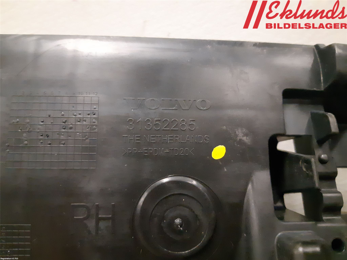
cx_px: 174
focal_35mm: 26
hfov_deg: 67.3
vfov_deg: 53.1
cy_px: 130
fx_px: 261
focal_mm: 3.93
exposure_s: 1/100
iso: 800
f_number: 1.7
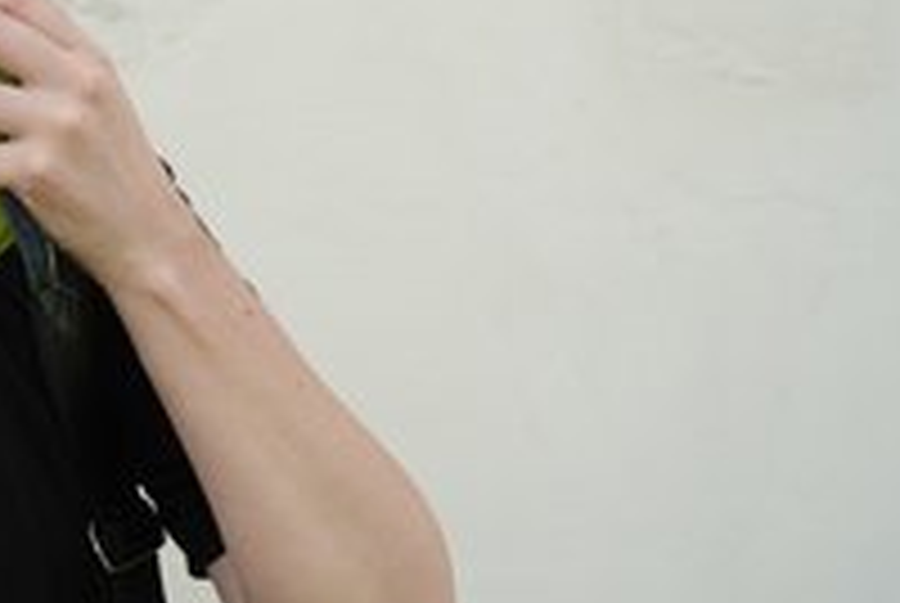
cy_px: 124
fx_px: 1702
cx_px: 9
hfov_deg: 27.9
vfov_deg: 19.9
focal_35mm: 68
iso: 100
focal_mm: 34
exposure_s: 1/400
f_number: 4.5
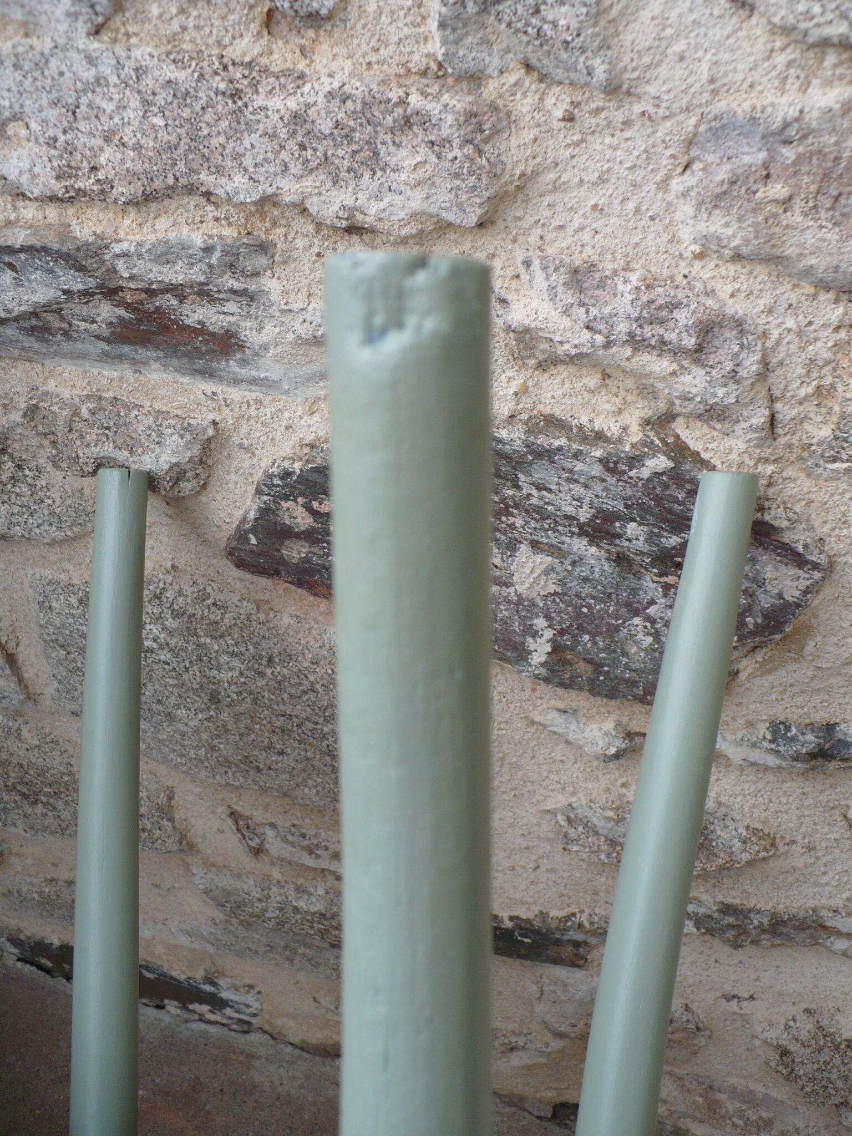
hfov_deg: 38.7
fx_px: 1214
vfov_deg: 50.1
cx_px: 426
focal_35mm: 37
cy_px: 568
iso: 100
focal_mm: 6.1
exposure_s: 1/80
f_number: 2.8
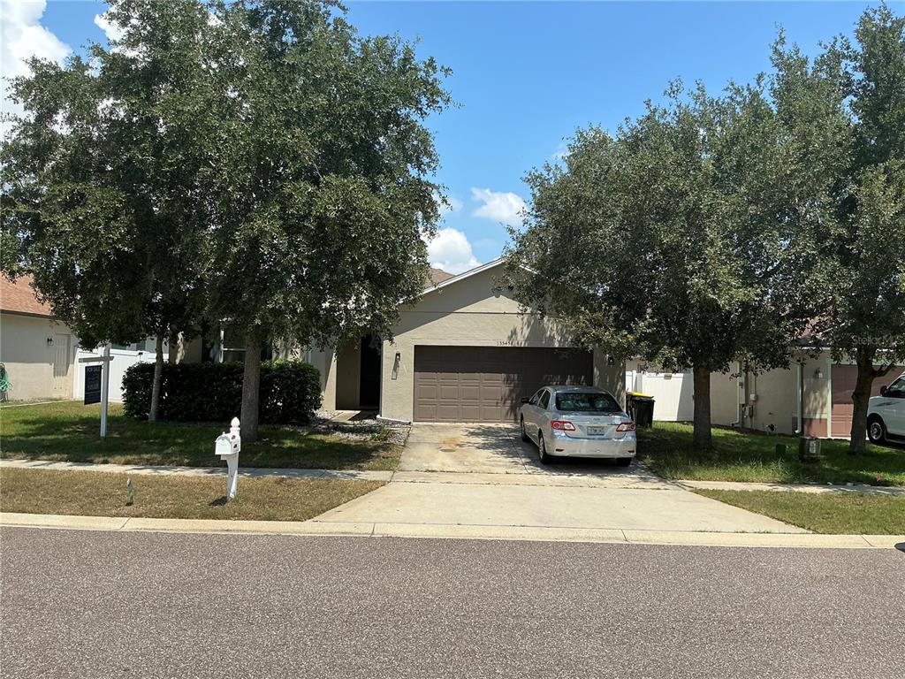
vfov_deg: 49.7
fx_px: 732
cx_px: 452
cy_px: 340
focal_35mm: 28
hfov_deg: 63.4
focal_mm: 3
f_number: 1.8
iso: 25
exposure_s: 1/1912
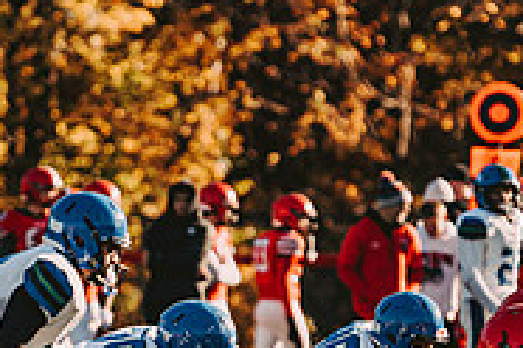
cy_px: 327
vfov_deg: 2.2
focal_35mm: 624
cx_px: 177
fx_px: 9065
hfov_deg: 3.3
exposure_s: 1/3200
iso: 125
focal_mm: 200
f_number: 2.8
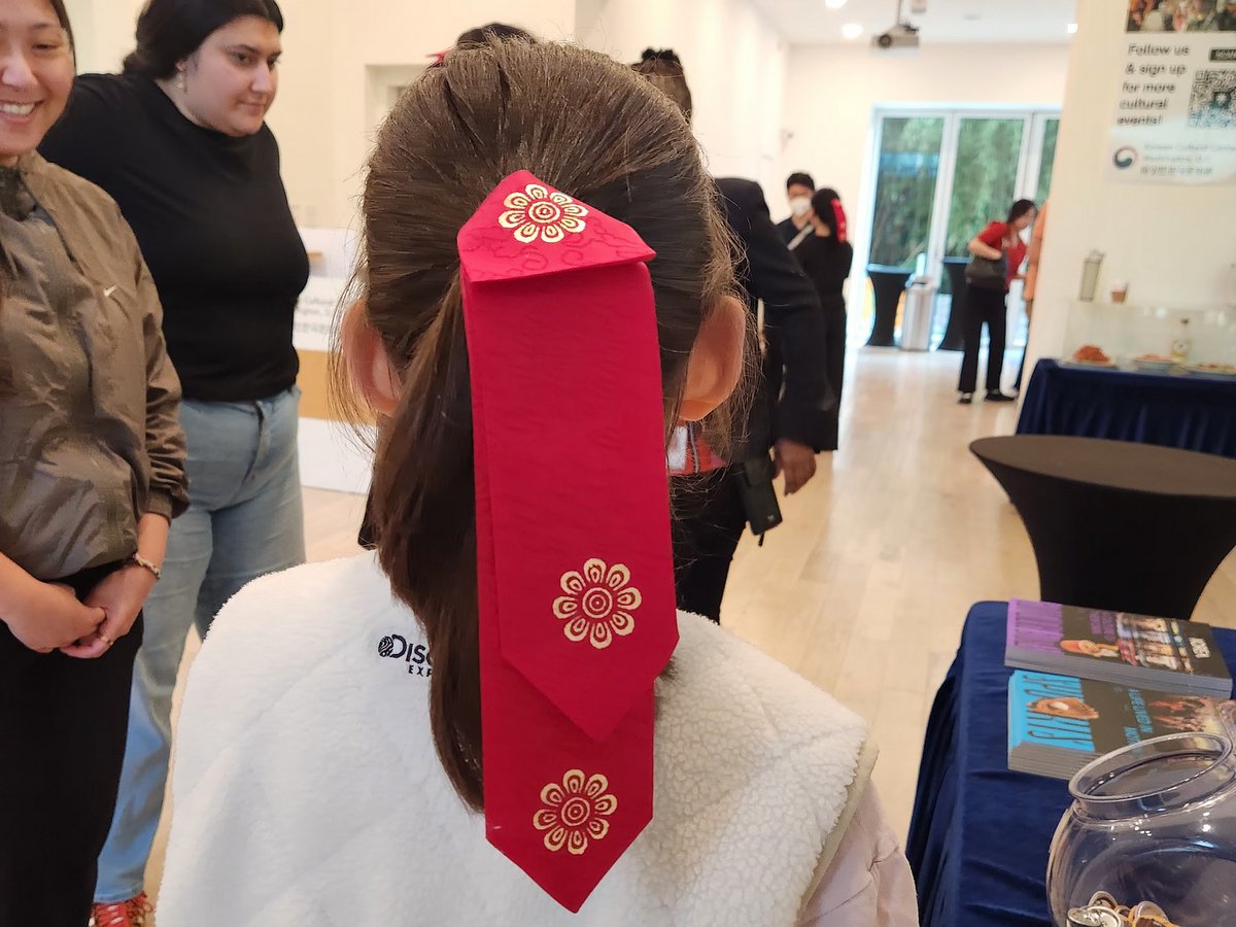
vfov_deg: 58.9
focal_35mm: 23
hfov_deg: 73.9
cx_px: 618
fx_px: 821
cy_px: 464
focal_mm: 5.4
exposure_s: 1/120
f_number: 1.8
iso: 320
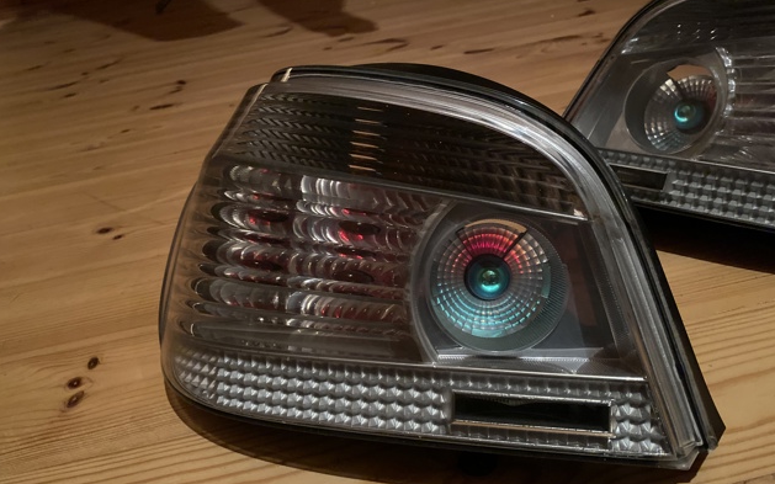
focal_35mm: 28
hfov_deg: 66.5
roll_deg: +10.1
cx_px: 383
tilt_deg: -33.1
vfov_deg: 44.4
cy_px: 278
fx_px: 591
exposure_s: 1/25
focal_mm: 4.25
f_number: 1.8
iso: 1000
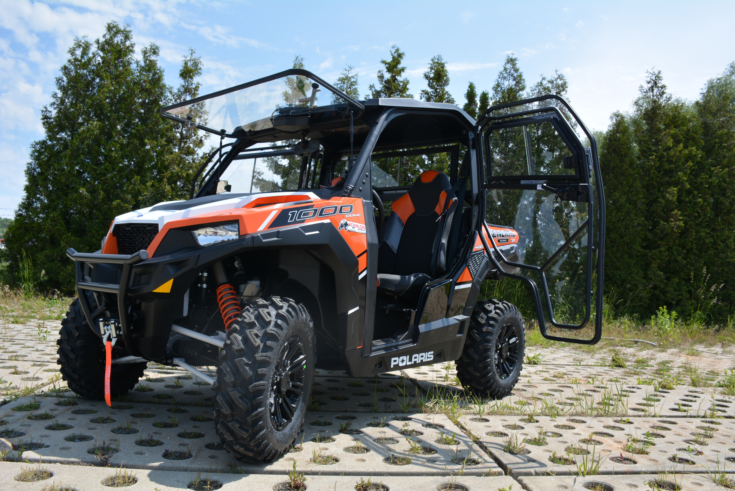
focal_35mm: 27
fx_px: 551
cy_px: 246
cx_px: 368
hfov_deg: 67.4
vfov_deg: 48.0
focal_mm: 18
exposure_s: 1/250
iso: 140
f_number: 8
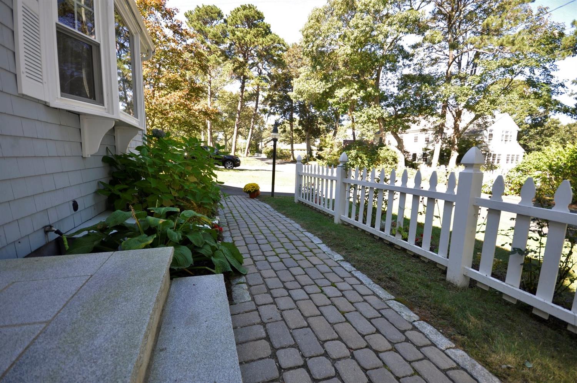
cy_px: 192
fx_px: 240
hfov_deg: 100.5
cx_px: 288
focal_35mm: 15
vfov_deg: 77.1
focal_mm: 10
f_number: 5.6
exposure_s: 1/60
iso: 200
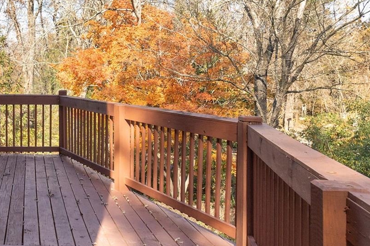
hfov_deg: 40.5
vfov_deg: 30.8
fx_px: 441
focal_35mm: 43
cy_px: 79
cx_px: 10
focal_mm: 17
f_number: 8
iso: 320
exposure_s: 1/640
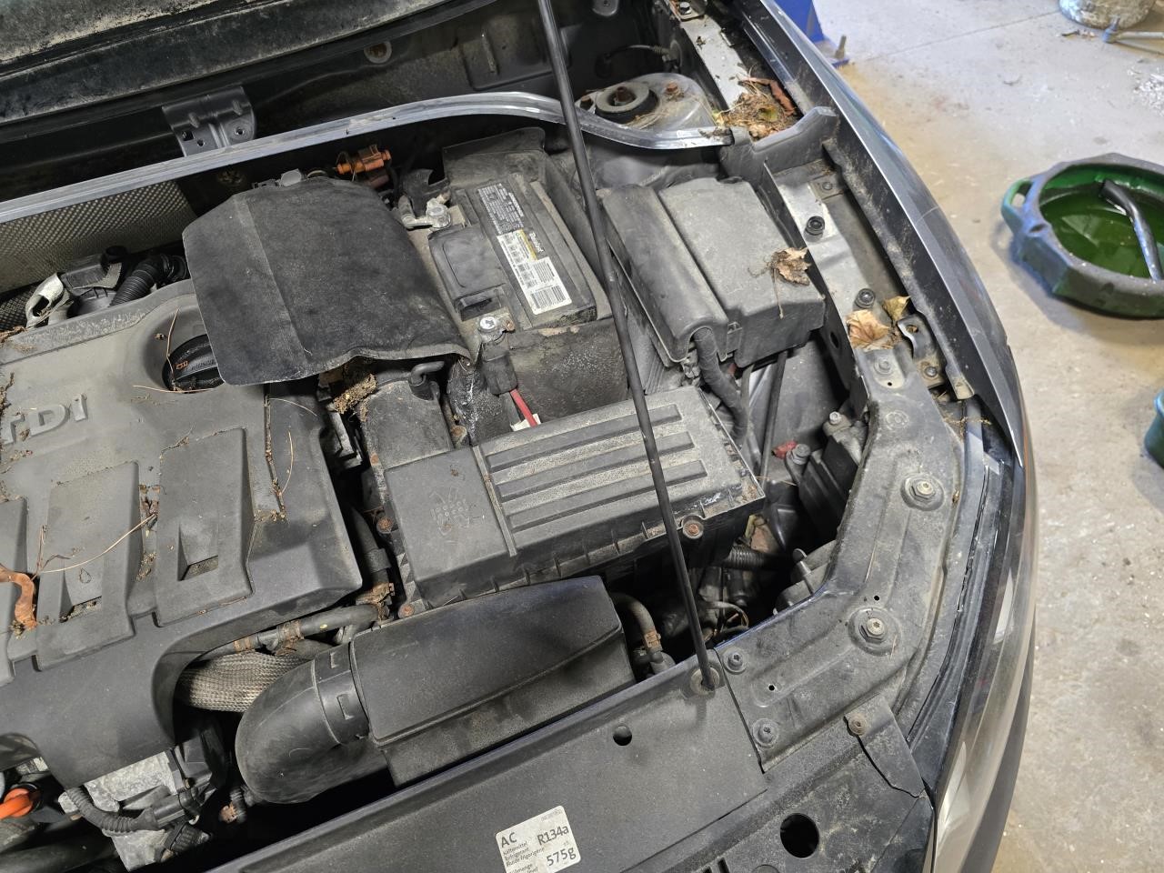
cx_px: 582
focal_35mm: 23
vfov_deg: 58.9
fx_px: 773
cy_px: 436
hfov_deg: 73.9
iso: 1000
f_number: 1.7
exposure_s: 1/60
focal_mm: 6.3
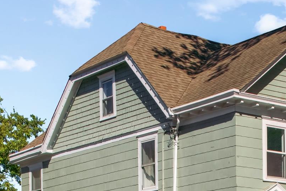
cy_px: 172
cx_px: 230
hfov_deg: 17.8
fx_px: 906
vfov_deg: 11.9
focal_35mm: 114
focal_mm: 45
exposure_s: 1/2000
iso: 200
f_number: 13
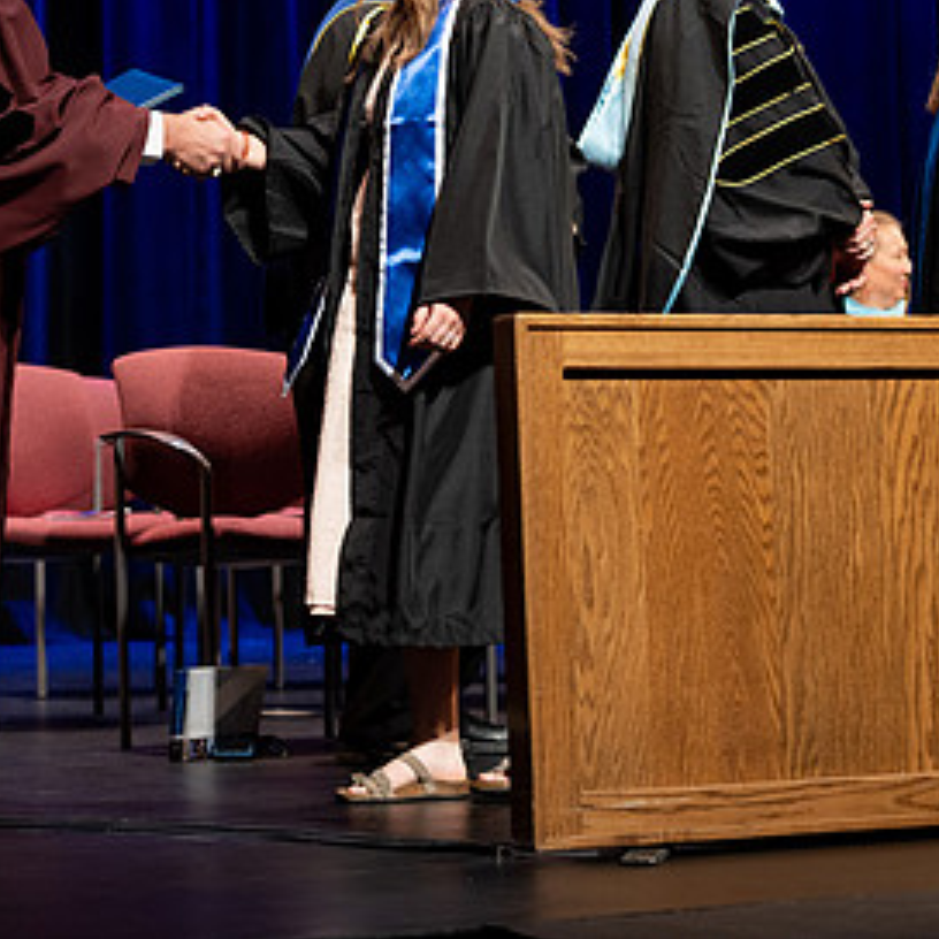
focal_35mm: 127
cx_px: 217
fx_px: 3898
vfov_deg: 13.7
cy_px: 274
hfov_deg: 13.7
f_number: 2.8
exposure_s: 1/250
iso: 640
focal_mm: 70
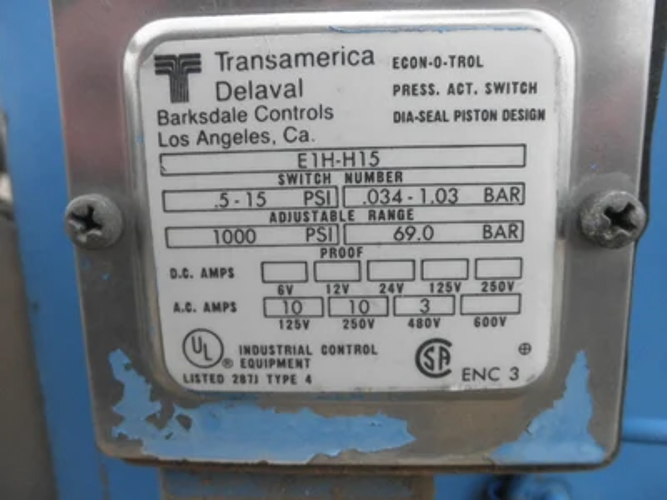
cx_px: 334
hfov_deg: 63.4
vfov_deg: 49.7
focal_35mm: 28
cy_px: 250
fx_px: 540
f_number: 3
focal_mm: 5
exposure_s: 1/200
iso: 64
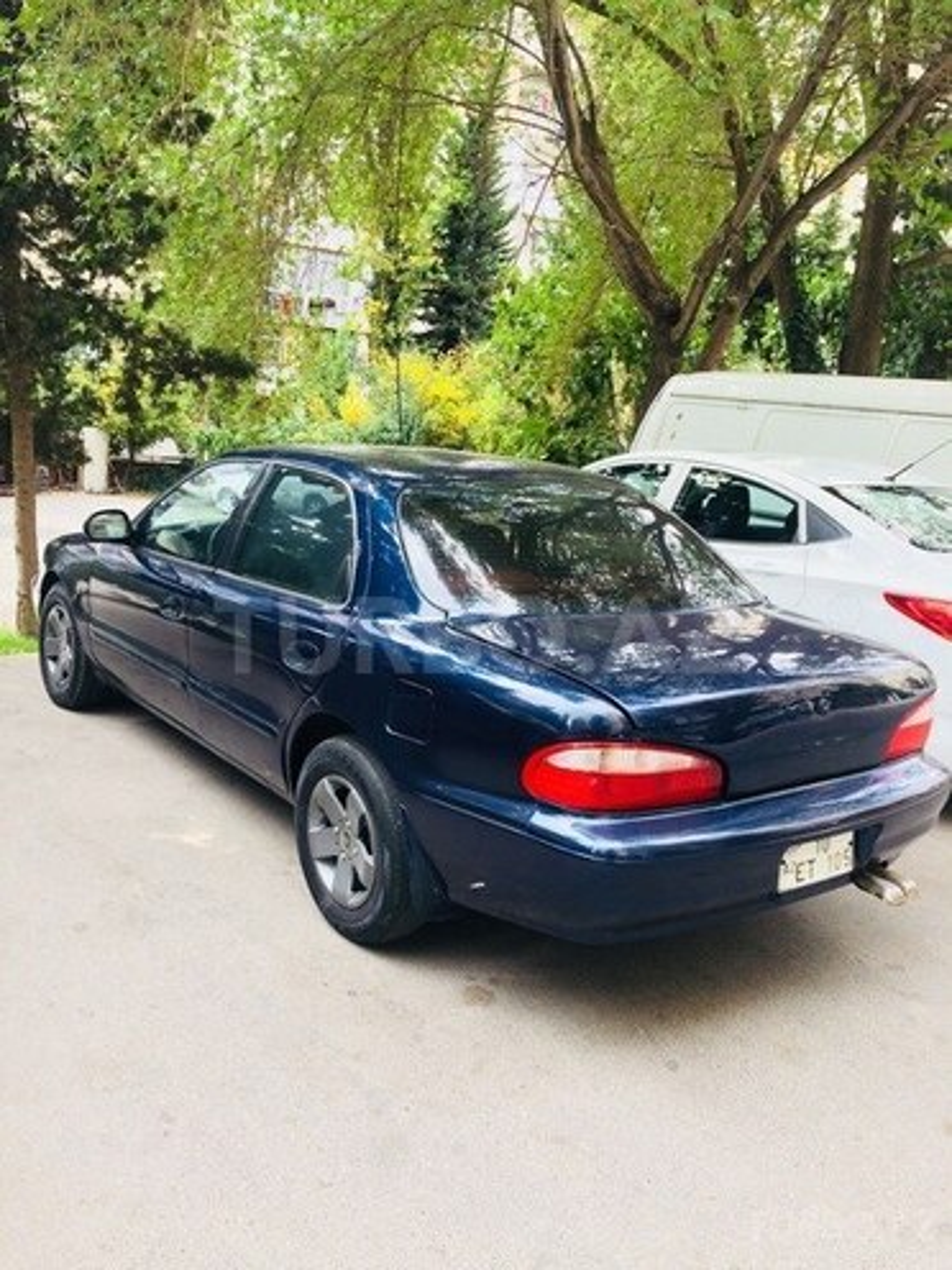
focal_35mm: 29
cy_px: 635
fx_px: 1063
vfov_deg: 61.7
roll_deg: -4.8
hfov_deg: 48.2
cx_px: 476
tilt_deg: -11.6
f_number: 2.2
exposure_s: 1/100
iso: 50
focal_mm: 4.15
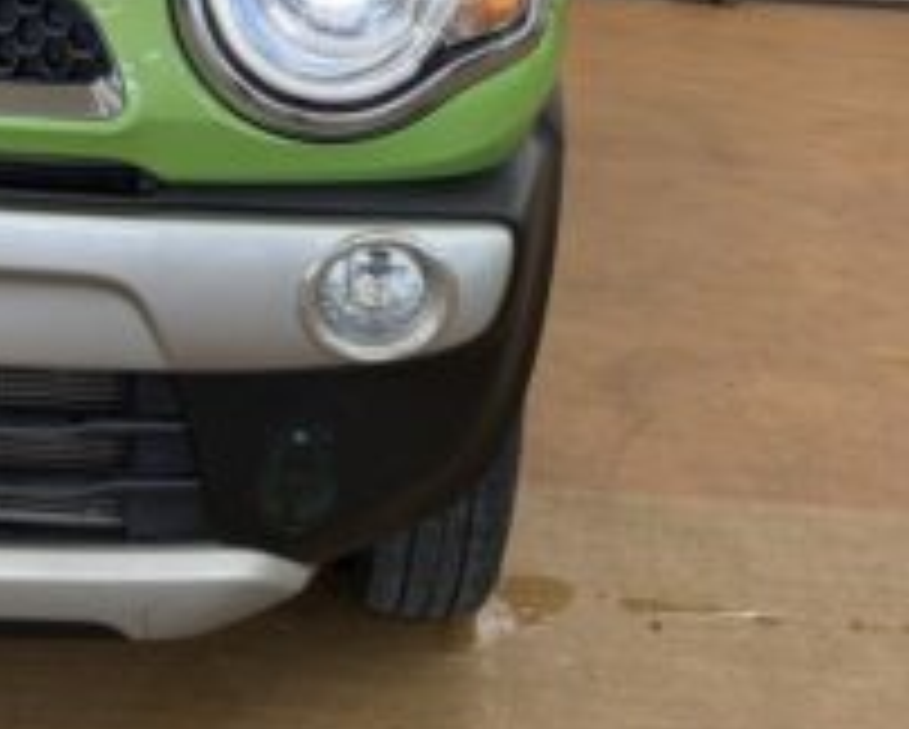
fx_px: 1185
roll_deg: -3.8
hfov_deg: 41.6
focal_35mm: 44
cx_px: 333
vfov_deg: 33.8
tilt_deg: -18.3
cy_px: 218
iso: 50
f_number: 1.6
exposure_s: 1/100
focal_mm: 5.96
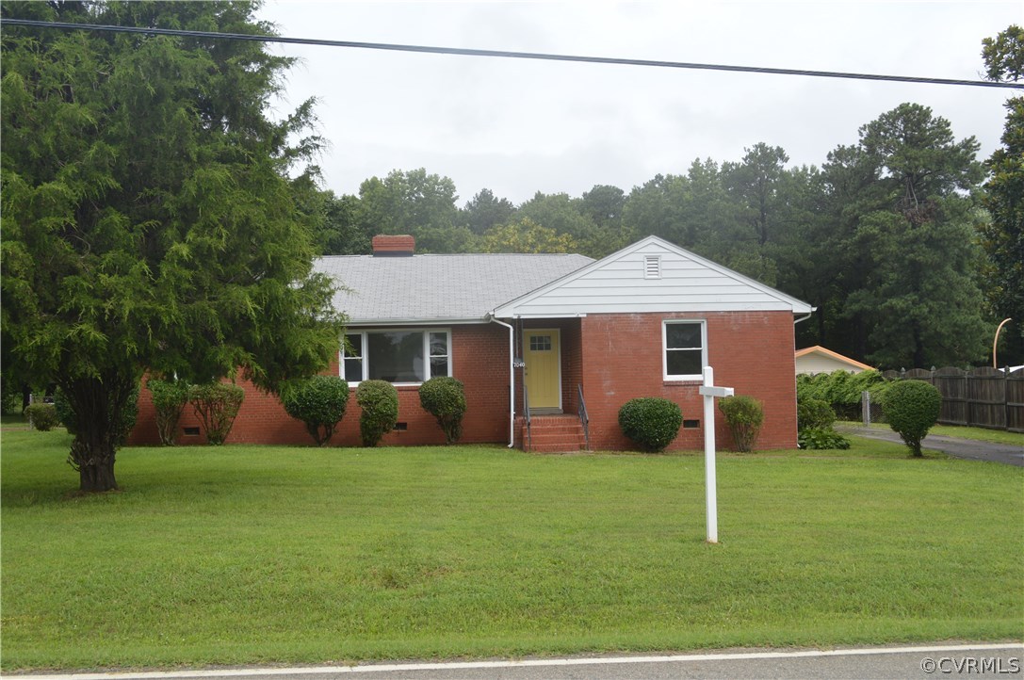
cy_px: 340
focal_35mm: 36
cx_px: 512
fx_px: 1023
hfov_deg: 53.2
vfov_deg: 36.8
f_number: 8
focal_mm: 24
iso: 100
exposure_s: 1/200
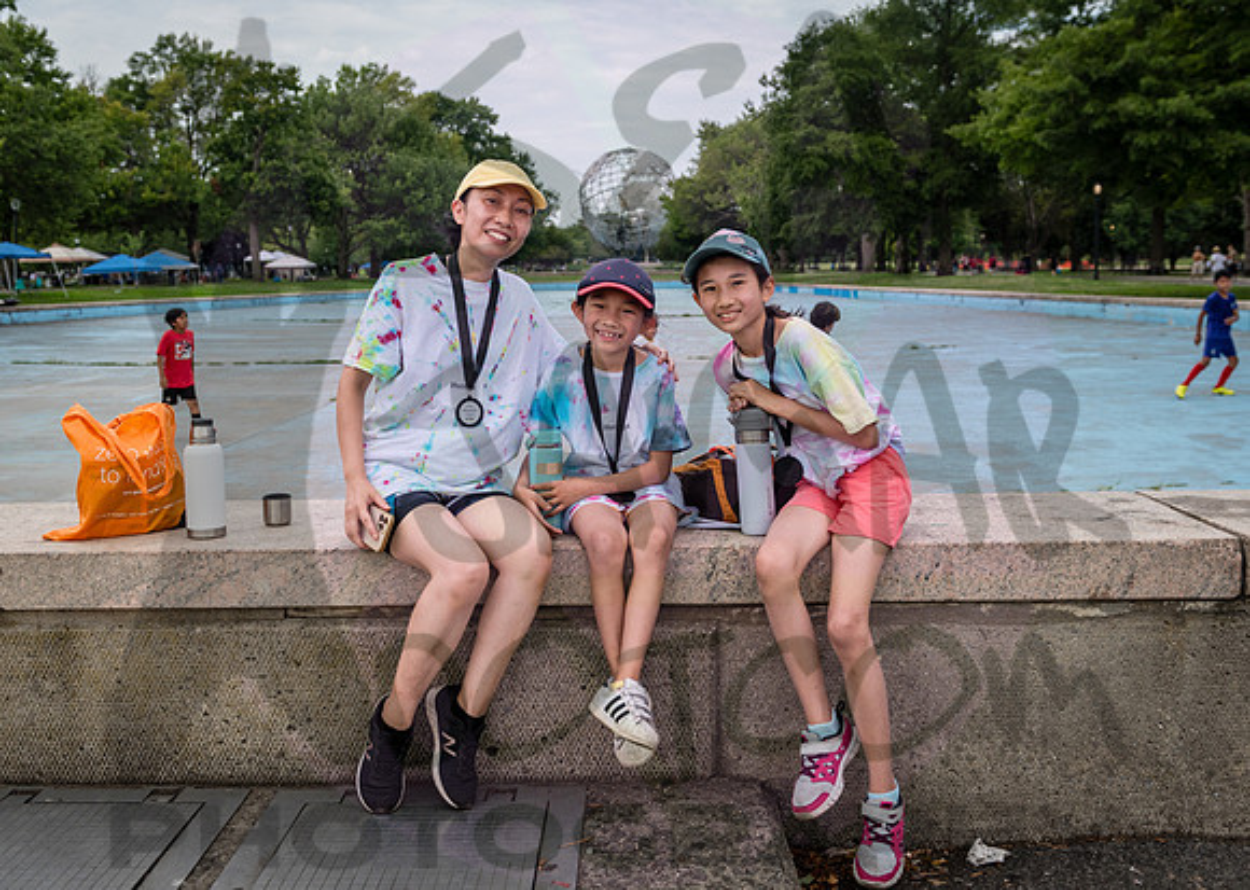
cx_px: 625
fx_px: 1325
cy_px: 395
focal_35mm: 37
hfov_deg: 50.5
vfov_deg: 37.1
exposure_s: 1/1600
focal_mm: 32
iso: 200
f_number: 3.5
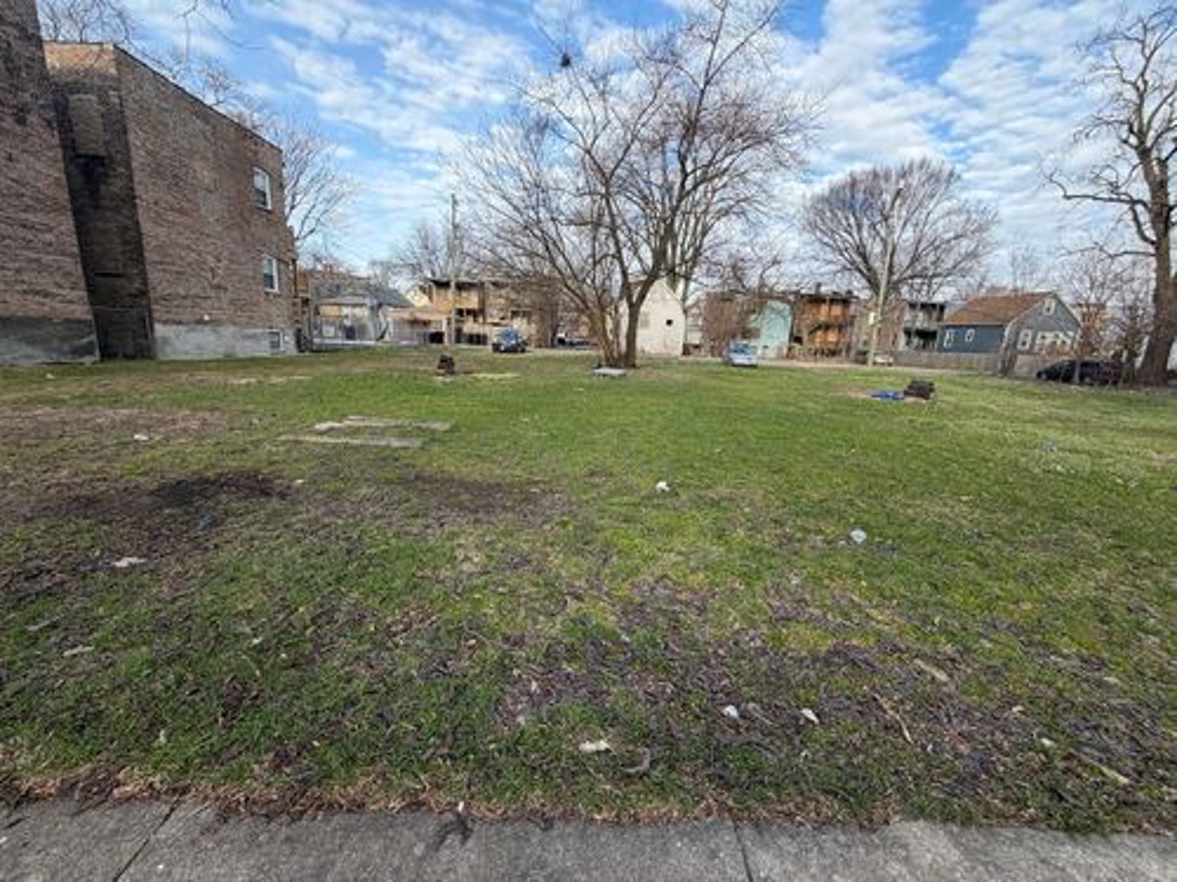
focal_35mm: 14
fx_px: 476
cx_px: 588
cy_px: 441
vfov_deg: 85.7
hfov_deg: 102.1
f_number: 2.2
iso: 40
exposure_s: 1/502
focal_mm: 2.22
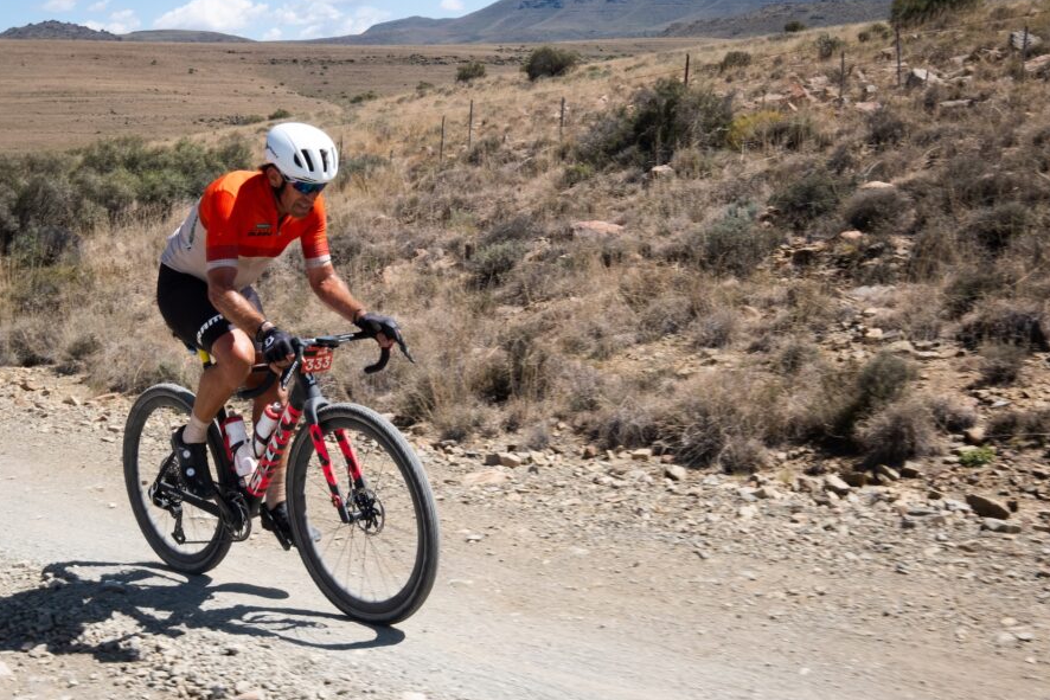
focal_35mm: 44
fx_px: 1283
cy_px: 328
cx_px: 445
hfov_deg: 44.4
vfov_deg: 30.5
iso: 400
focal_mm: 22.9
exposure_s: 1/250
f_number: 14
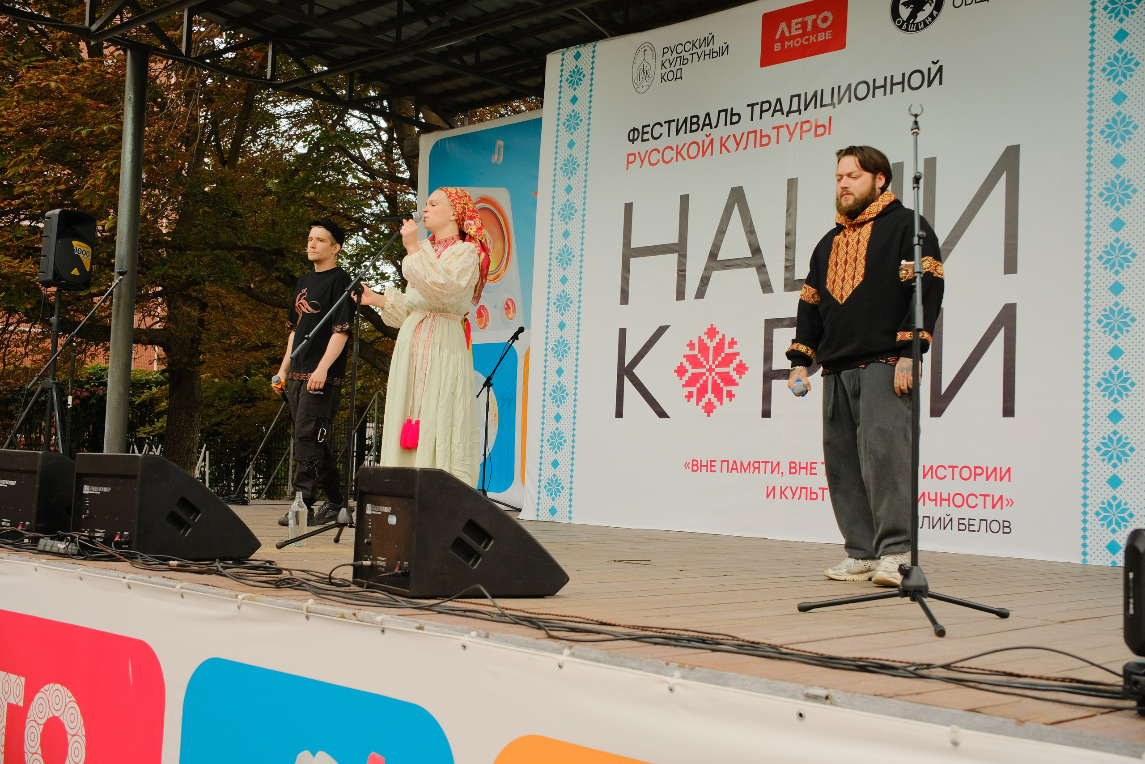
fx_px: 1304
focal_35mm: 41
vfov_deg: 32.6
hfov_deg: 47.4
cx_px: 572
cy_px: 382
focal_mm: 27
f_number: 4
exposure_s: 1/200
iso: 640
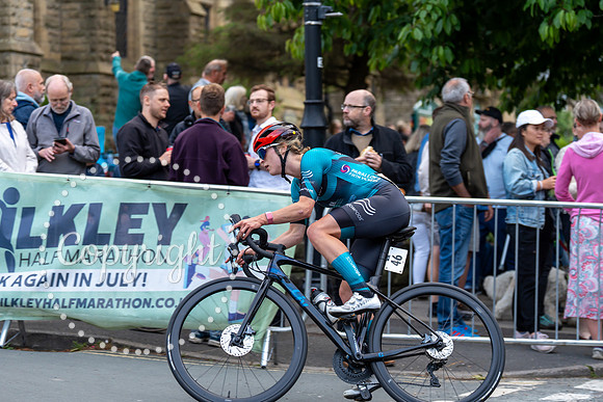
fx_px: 1424
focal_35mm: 85
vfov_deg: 16.1
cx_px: 302
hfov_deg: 23.9
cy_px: 201
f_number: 2.8
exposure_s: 1/800
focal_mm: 85
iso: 640
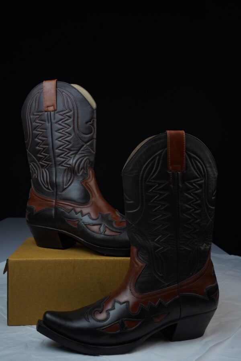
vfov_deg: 50.1
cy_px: 180
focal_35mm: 38
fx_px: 387
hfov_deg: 34.6
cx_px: 120
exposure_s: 1/100
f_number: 13
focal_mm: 38.5
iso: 1000
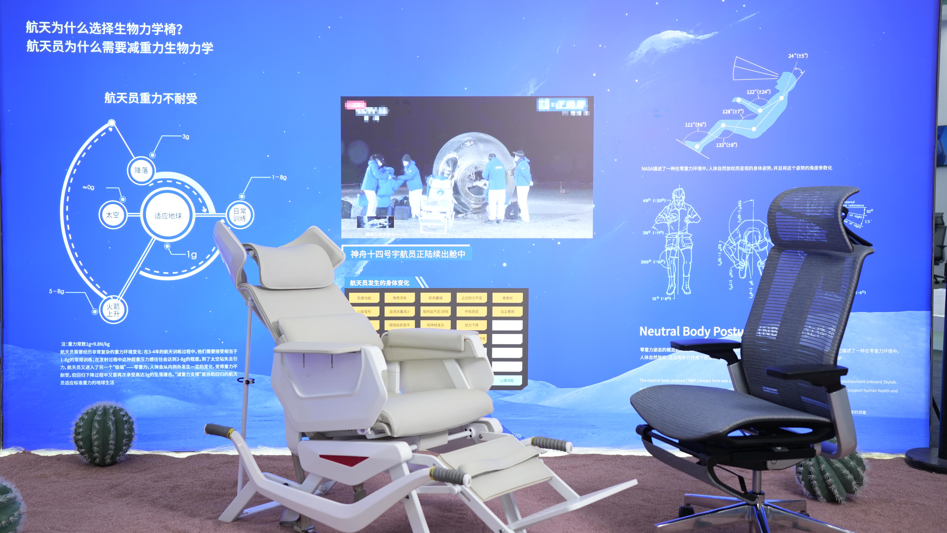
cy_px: 265
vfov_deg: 29.7
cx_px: 466
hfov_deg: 50.5
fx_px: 1004
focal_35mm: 40
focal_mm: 35
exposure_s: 1/100
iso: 200
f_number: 2.8
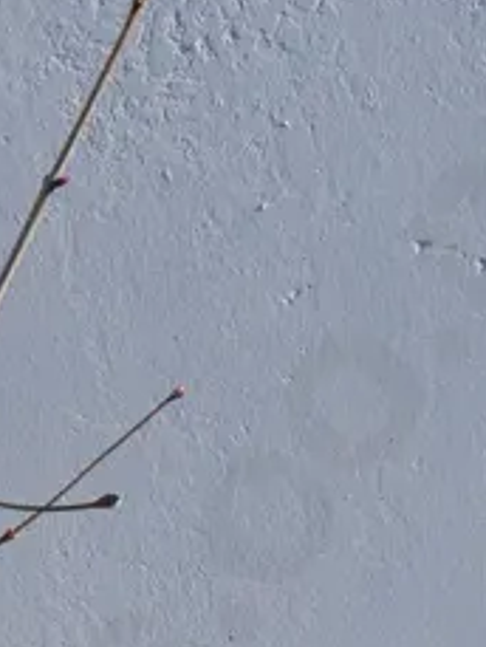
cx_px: -278
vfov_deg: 10.7
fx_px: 3179
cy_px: 1237
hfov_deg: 8.5
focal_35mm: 170
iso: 200
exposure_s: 1/250
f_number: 7.1
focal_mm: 19
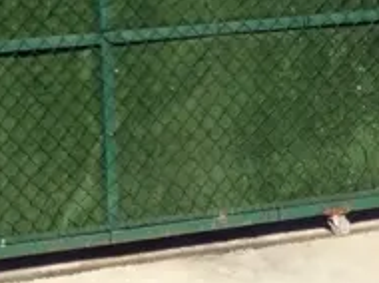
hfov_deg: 13.8
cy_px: -11
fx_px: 1520
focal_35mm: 139
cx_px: -76
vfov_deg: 10.5
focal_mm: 3.3
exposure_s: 1/1733
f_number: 2.4
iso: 32
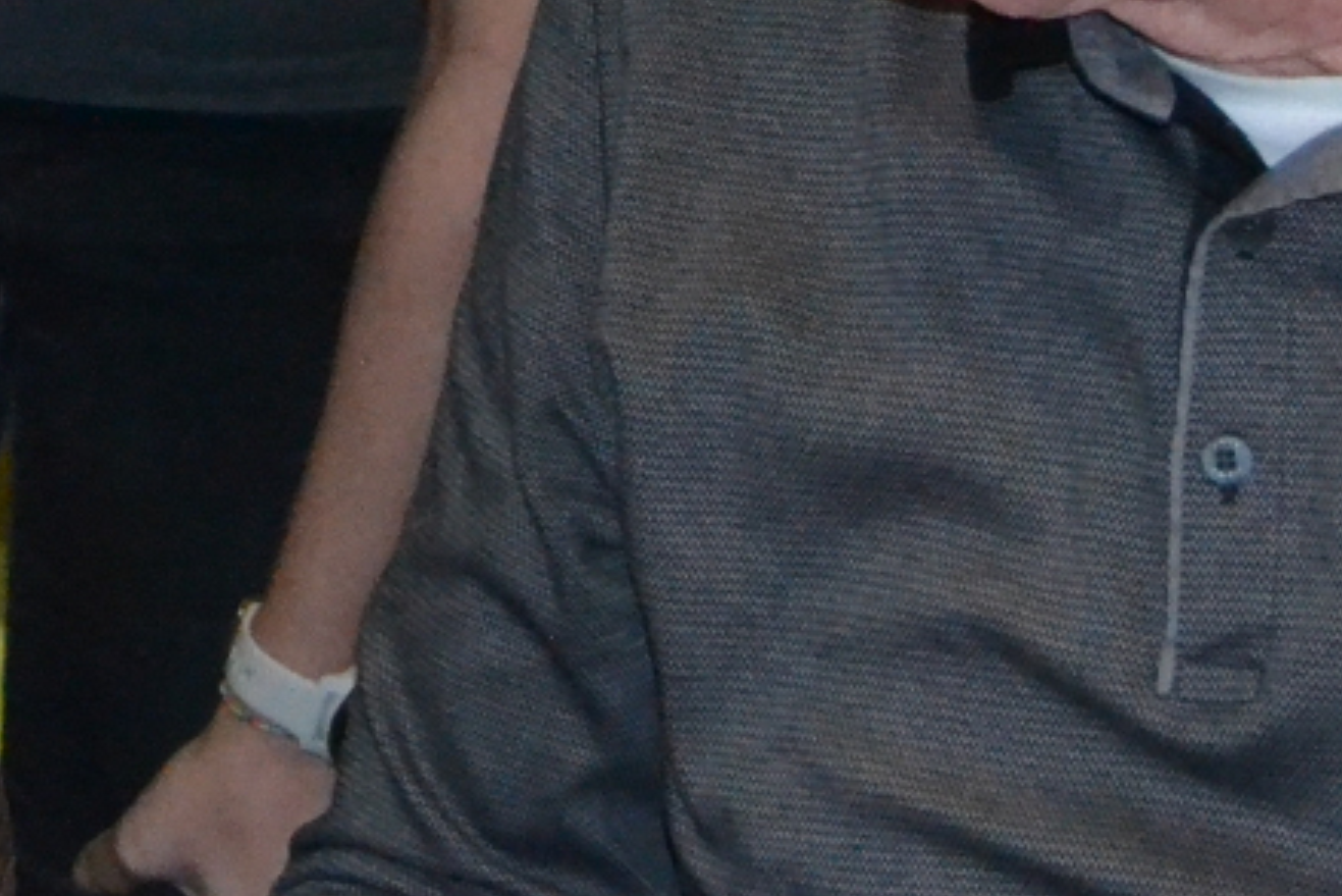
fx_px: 6786
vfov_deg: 7.4
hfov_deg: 11.1
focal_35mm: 182
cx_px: -339
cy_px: -644
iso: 3200
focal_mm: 26
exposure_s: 1/60
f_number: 4.2
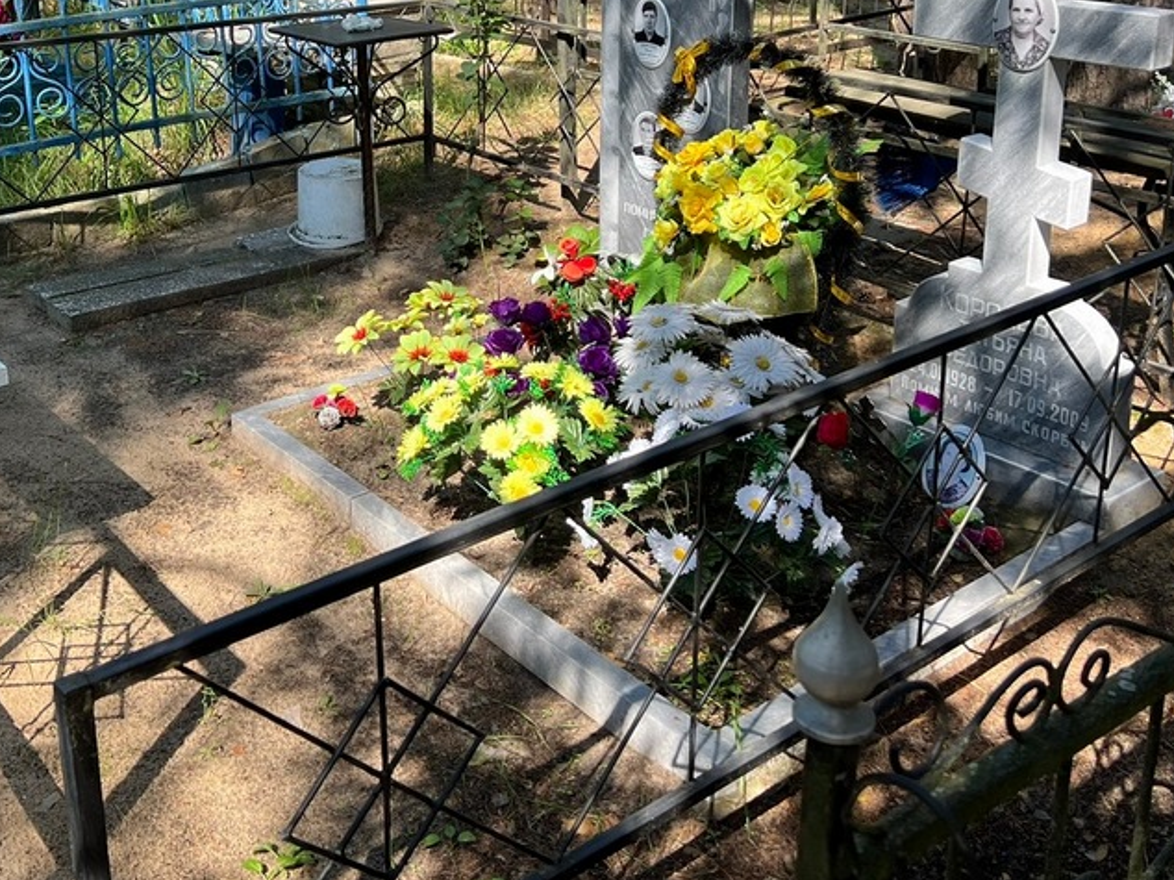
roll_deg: +2.1
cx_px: 431
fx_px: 1424
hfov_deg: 44.4
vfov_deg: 33.5
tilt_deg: -12.8
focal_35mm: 42
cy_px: 198
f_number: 1.5
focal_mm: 5.7
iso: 50
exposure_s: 1/597
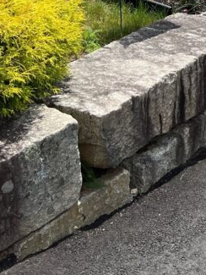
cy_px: -113
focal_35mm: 82
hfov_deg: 16.3
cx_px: 320
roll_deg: -1.2
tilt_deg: -3.2
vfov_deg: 20.9
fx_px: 650
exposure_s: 1/4630
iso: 50
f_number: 1.5
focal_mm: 5.7
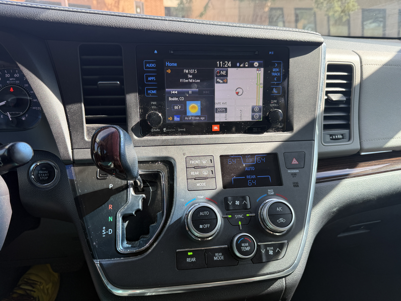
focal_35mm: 24
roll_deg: -0.5
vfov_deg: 56.8
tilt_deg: -21.7
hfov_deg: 71.6
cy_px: 150
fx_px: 278
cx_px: 200
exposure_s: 1/229
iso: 80
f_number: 1.78
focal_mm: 6.76
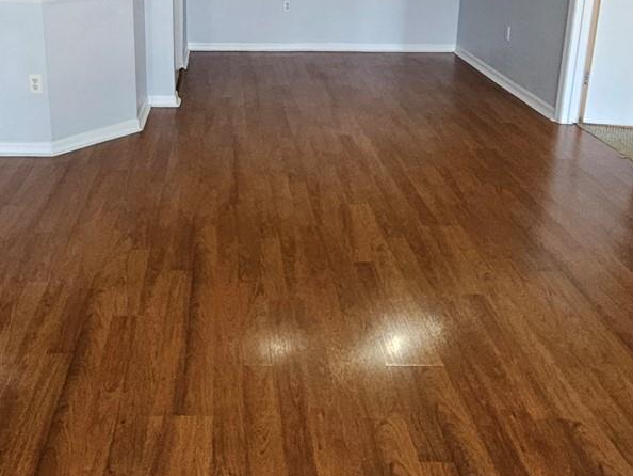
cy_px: 65
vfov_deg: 38.4
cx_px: 205
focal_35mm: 35
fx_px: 640
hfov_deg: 51.5
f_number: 2.2
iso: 200
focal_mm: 1.7
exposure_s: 1/60
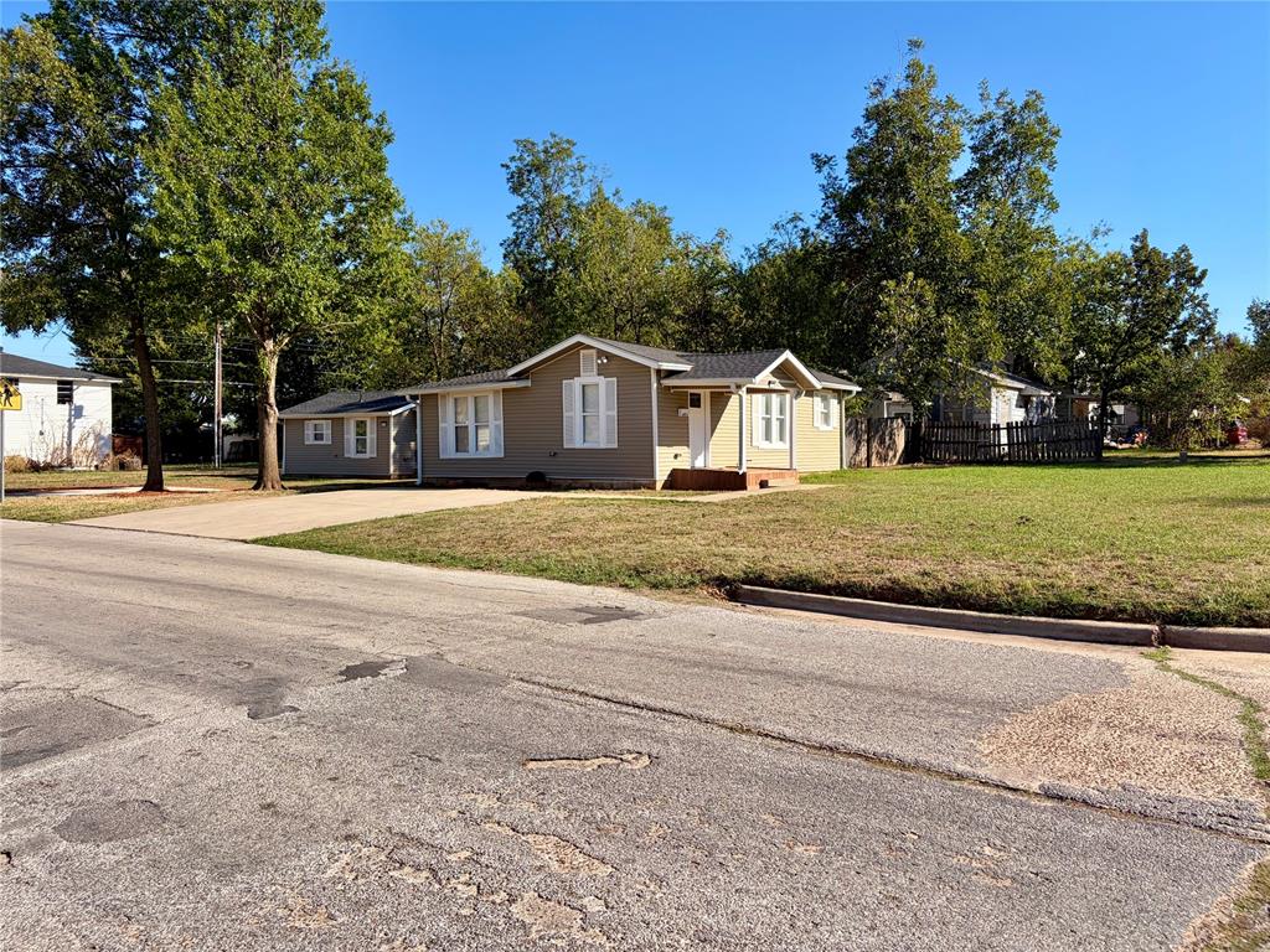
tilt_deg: +0.7
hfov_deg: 67.3
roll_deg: +0.4
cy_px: 476
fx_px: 954
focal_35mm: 26
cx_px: 635
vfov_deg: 53.1
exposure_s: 1/2451
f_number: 1.6
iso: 50
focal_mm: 5.96
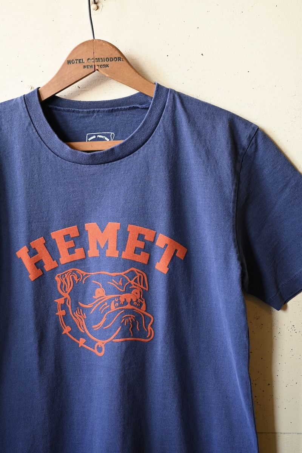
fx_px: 528
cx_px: 151
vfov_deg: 46.4
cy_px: 226
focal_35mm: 42
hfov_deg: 31.9
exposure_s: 1/20
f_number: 2.8
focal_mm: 28
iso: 100
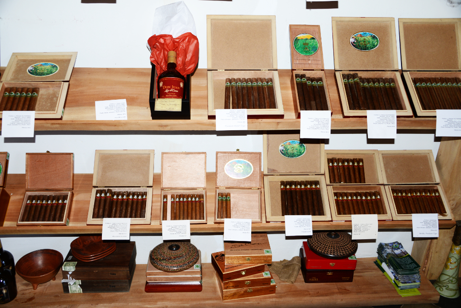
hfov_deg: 55.8
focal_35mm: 34
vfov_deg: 38.9
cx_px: 230
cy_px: 154
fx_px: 435
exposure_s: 1/250
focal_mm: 34
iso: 250
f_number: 3.8
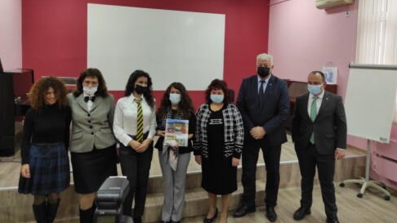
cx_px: 197
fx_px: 295
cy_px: 78
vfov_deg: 41.0
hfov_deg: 67.9
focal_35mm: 28
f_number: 1.89
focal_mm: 5.43
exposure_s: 1/33
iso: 194
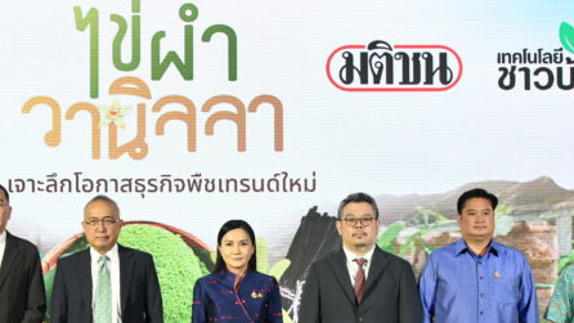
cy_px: 310
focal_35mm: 101
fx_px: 1537
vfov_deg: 11.9
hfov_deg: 21.1
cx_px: 208
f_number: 5.6
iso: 1600
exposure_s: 1/160
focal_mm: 28
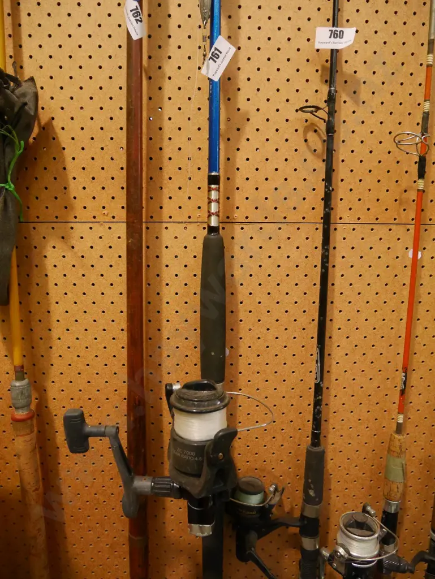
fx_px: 402
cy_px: 290
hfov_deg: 56.9
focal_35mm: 24
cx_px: 218
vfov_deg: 71.6
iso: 3200
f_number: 3.7
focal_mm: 12
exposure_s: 1/100
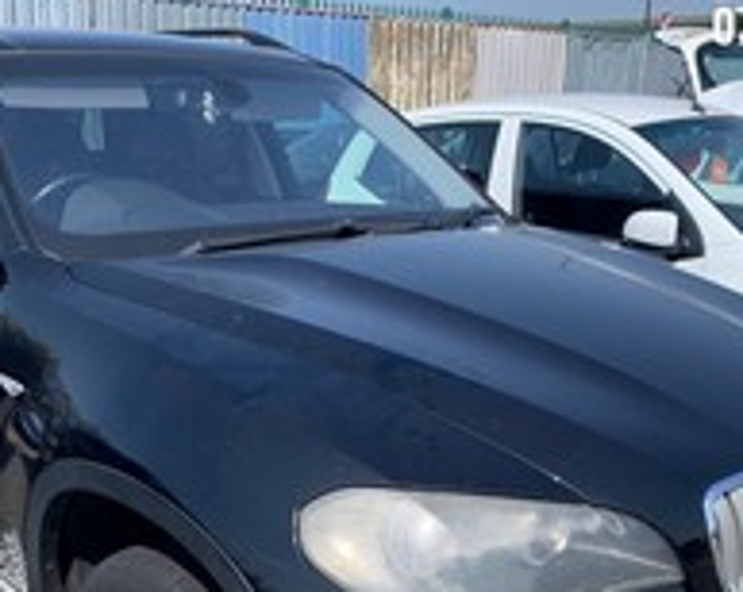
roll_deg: -0.8
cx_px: 316
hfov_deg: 40.3
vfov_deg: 32.0
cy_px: 457
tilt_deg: -13.3
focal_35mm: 46
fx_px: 1011
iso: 25
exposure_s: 1/1350
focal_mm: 4.25
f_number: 1.8
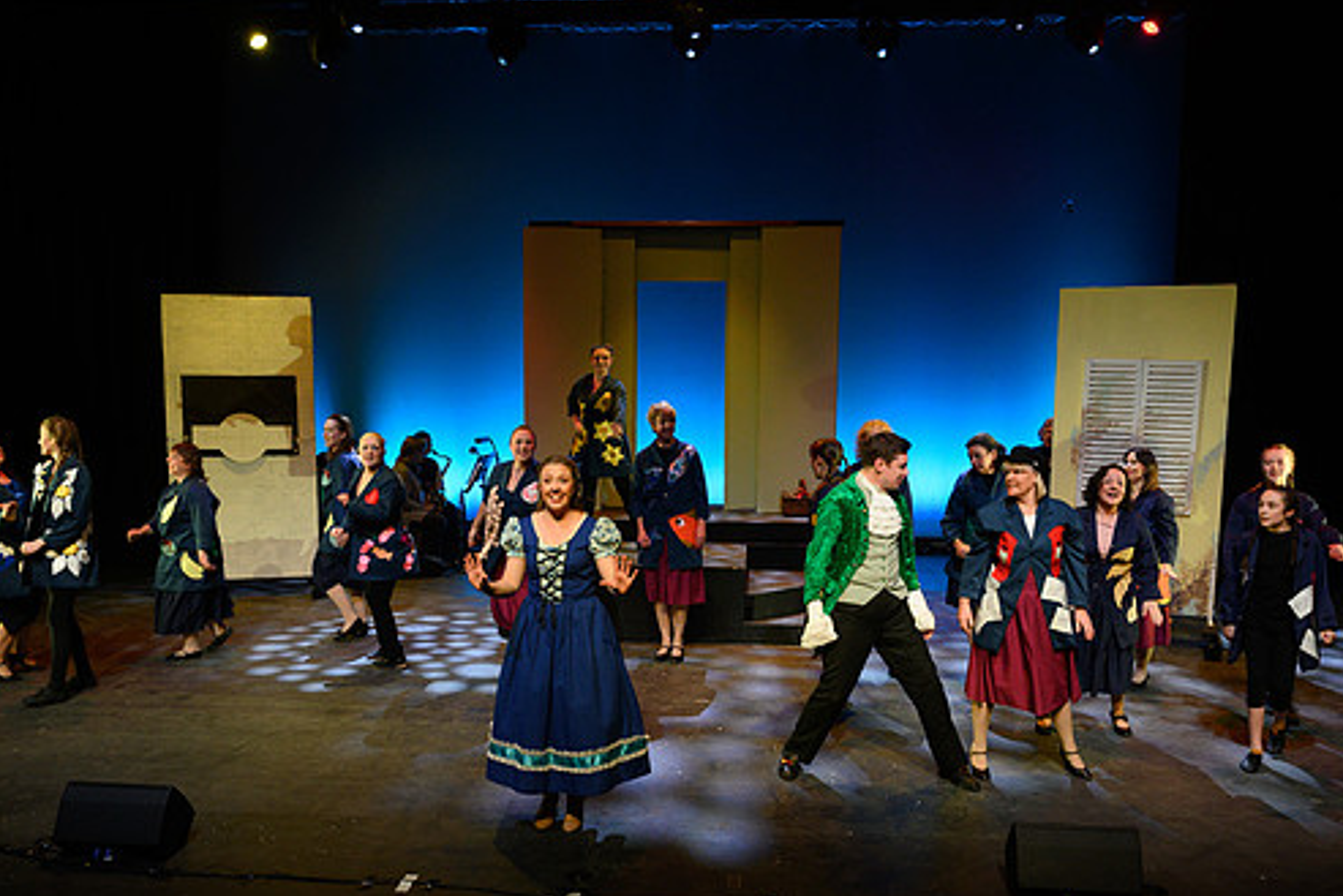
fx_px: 1231
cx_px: 651
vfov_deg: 39.8
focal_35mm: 33
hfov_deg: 57.2
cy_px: 553
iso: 800
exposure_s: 1/80
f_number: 5
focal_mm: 24
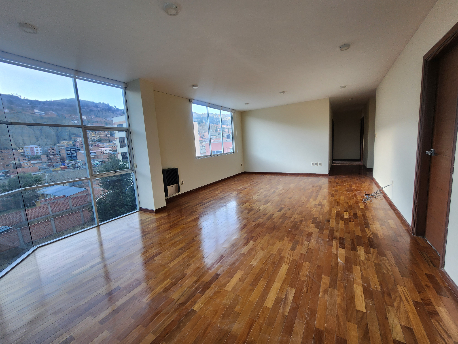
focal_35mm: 13
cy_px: 172
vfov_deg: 89.9
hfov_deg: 106.2
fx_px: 172
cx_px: 229
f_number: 2.2
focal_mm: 2.2
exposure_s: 1/60
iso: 125
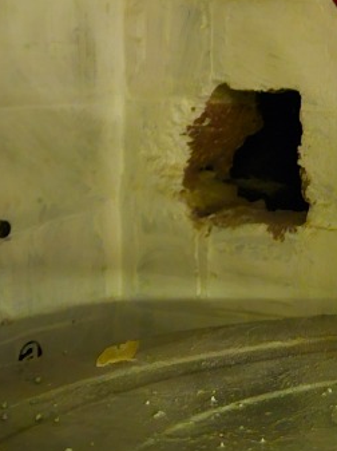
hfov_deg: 15.8
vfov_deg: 23.4
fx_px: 1066
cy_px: 72
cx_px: 567
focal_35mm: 82
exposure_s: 1/17
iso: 1600
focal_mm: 5.4
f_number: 1.8
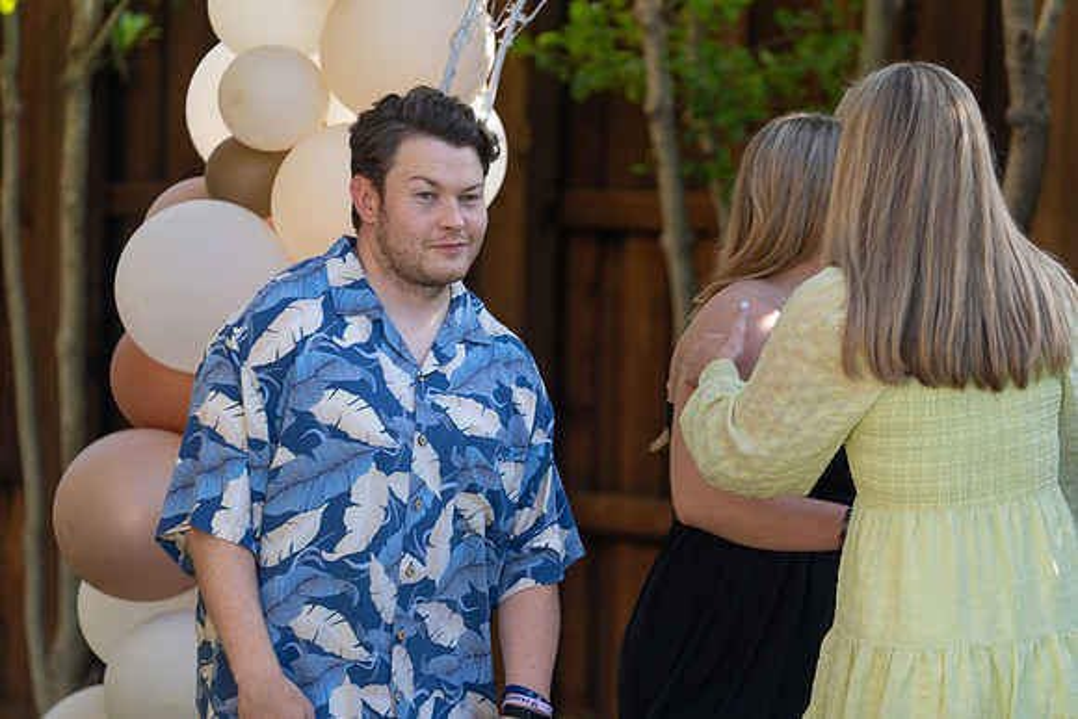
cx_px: 539
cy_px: 360
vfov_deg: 8.9
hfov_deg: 13.2
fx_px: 4642
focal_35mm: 155
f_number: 3.5
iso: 100
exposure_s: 1/320
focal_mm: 155
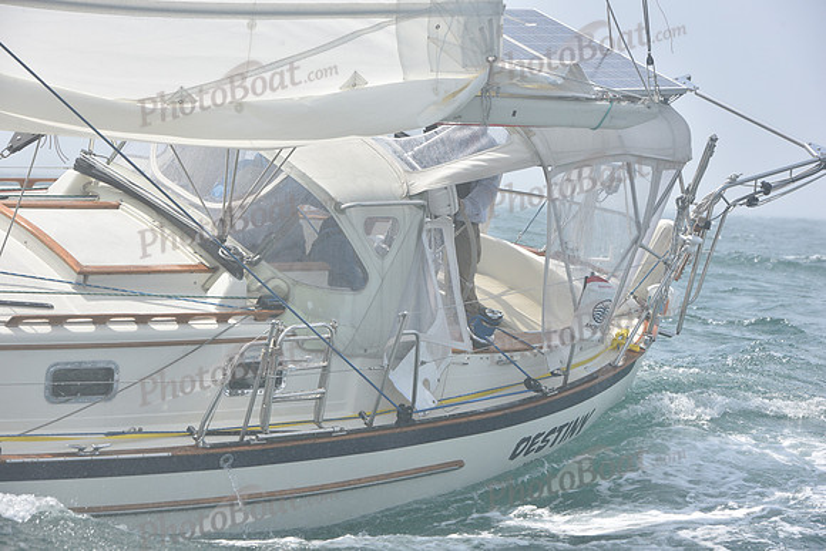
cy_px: 276
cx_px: 413
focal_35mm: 135
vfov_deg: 10.2
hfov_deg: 15.2
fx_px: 3098
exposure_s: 1/800
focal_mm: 135
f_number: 10
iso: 320
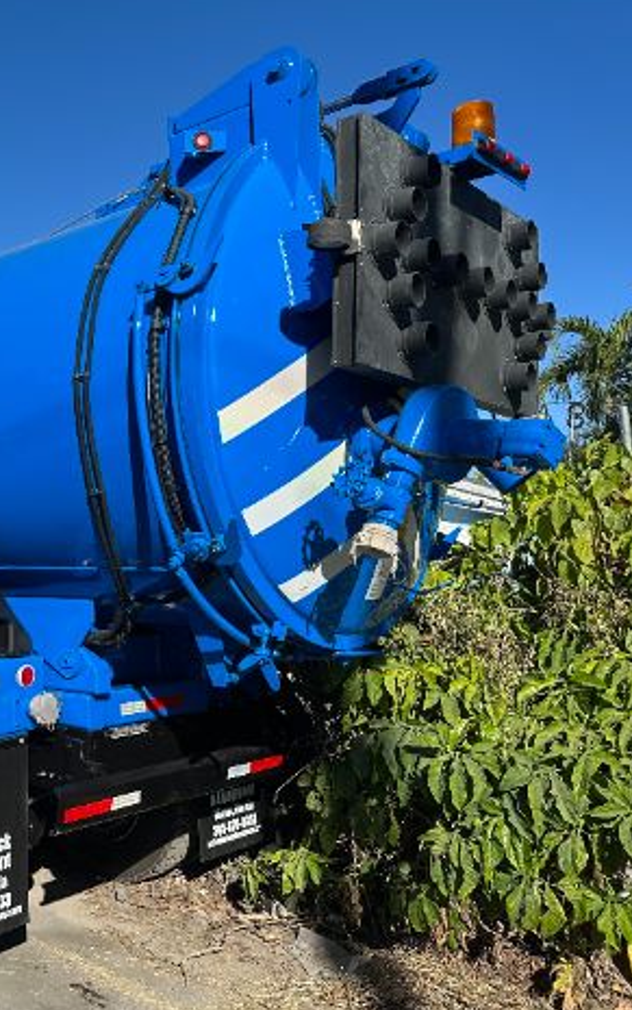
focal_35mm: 35
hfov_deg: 32.2
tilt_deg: +4.4
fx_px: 964
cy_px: 506
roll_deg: -1.5
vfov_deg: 55.3
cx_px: -54
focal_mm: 6.86
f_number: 1.78
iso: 80
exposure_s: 1/3861
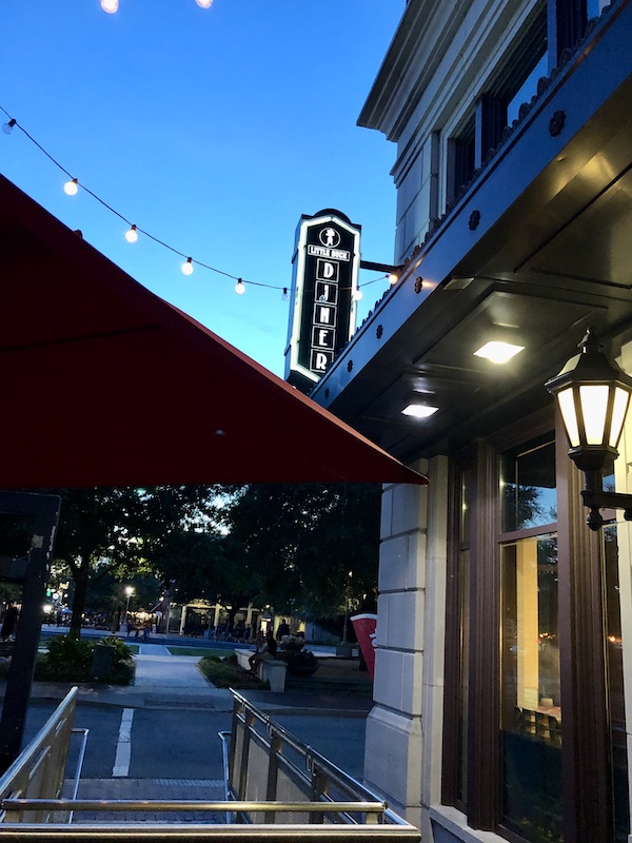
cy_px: 422
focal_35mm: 28
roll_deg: +0.3
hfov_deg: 49.7
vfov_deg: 63.4
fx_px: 682
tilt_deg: +15.2
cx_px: 316
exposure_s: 1/15
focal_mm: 4
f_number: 1.8
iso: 100
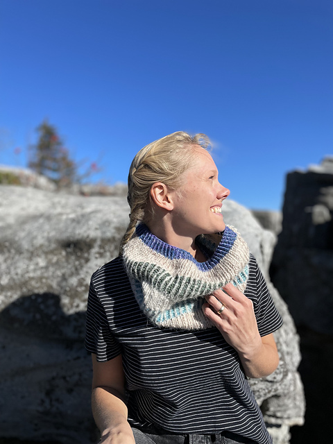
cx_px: 166
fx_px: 333
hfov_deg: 53.1
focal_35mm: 26
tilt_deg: +1.2
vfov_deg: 67.3
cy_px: 222
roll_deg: +0.4
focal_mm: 4.2
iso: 32
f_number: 1.6
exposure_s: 1/6494
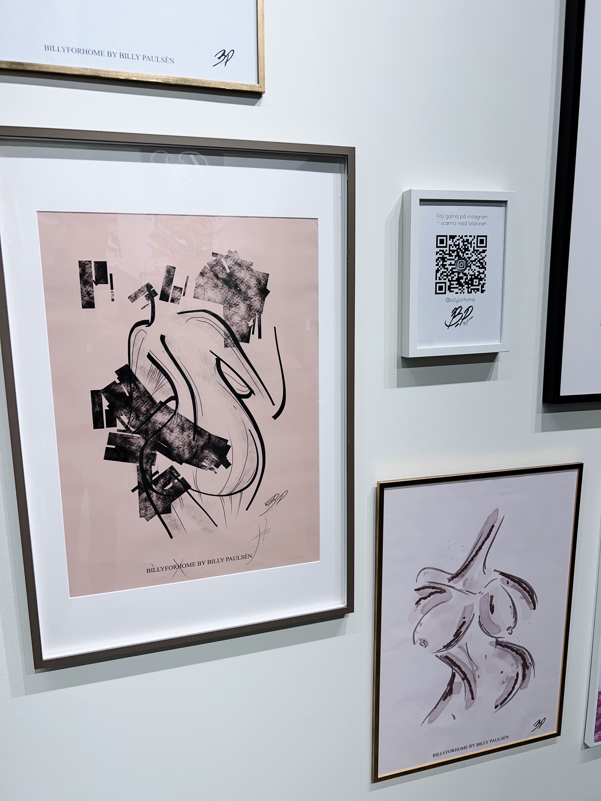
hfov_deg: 53.1
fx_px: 602
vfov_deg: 67.3
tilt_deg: -9.1
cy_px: 400
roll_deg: +0.7
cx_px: 300
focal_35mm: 26
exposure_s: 1/327
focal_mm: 5.7
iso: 50
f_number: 1.5
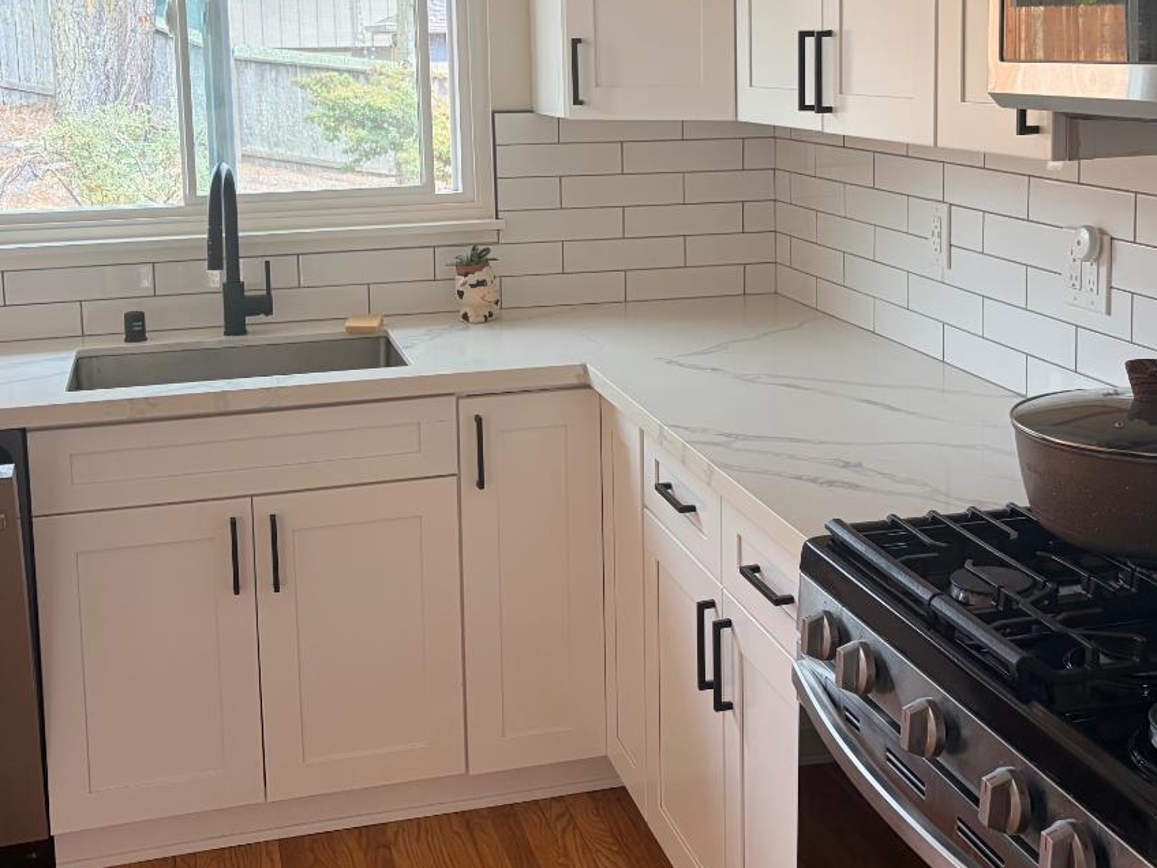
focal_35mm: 46
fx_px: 1537
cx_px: 624
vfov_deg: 31.0
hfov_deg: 41.2
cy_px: 226
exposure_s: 1/153
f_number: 1.6
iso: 50
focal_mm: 5.96
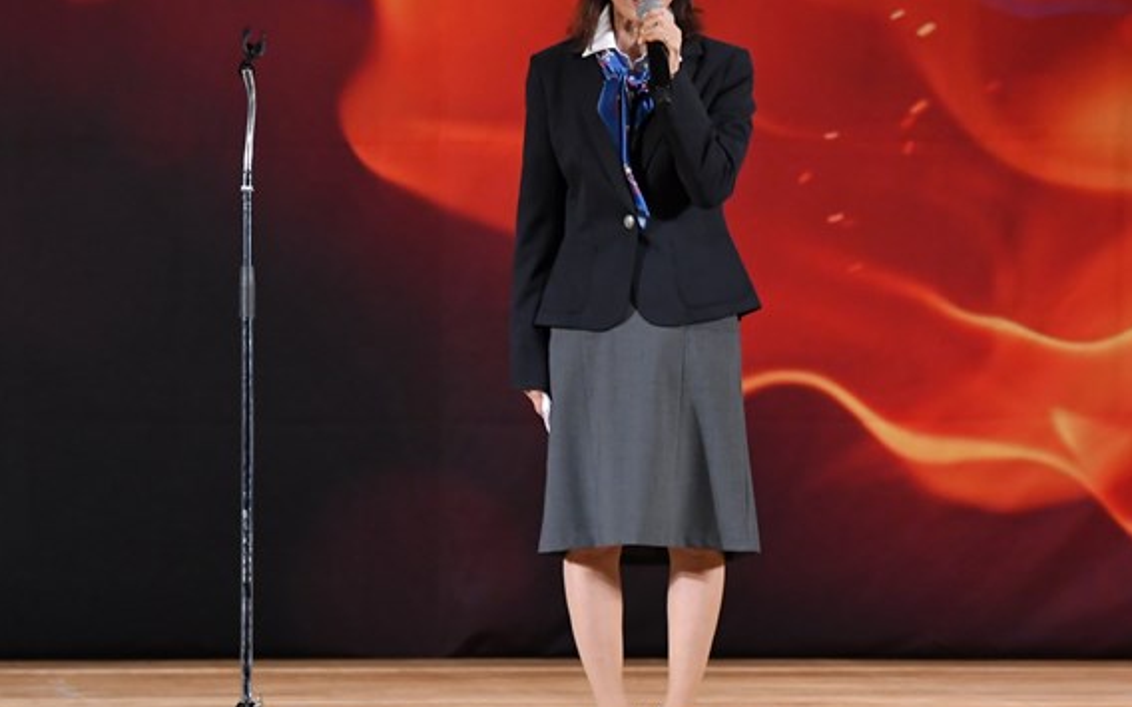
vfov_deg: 3.5
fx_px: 11569
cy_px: 321
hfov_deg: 5.6
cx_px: 637
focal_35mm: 375
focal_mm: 180
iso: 3200
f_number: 5.6
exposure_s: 1/400
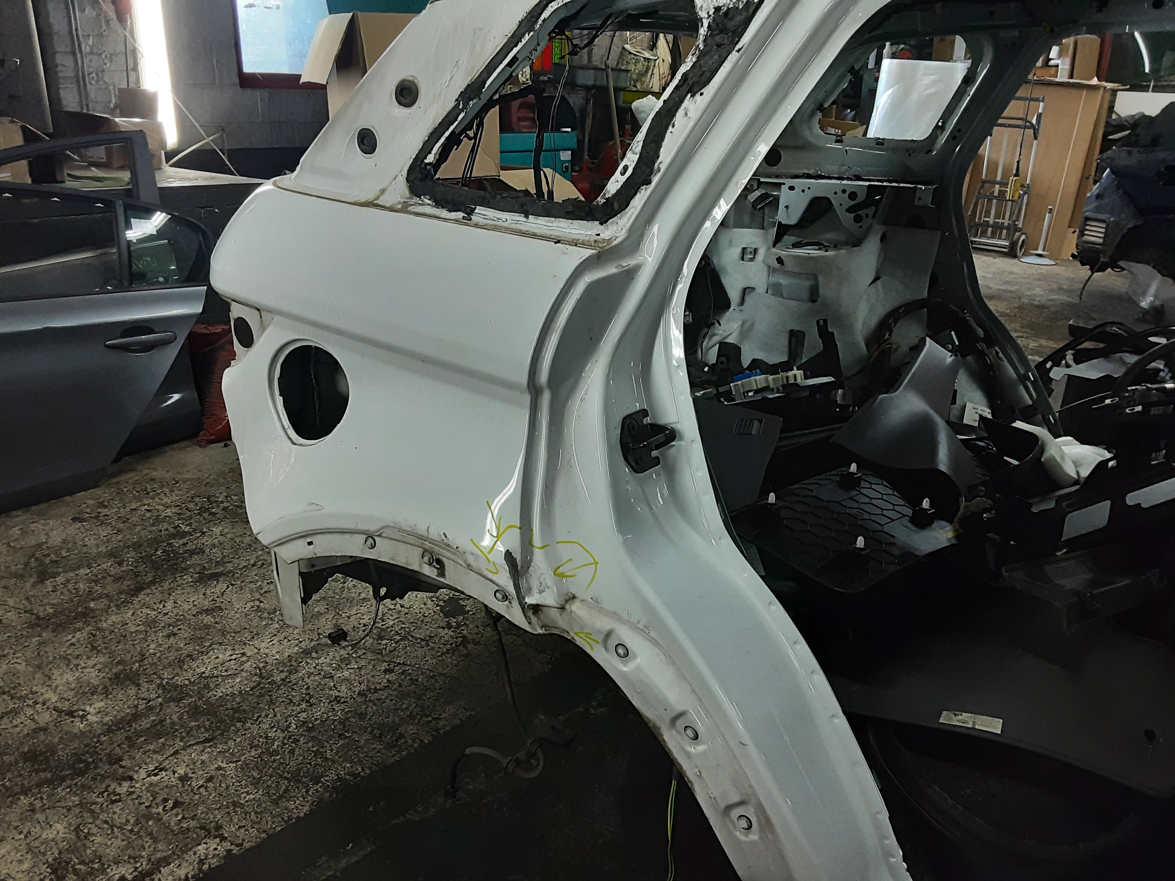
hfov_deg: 65.3
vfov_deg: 51.4
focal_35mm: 27
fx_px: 916
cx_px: 588
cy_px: 440
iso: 160
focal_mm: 2.91
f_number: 1.9
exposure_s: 1/50
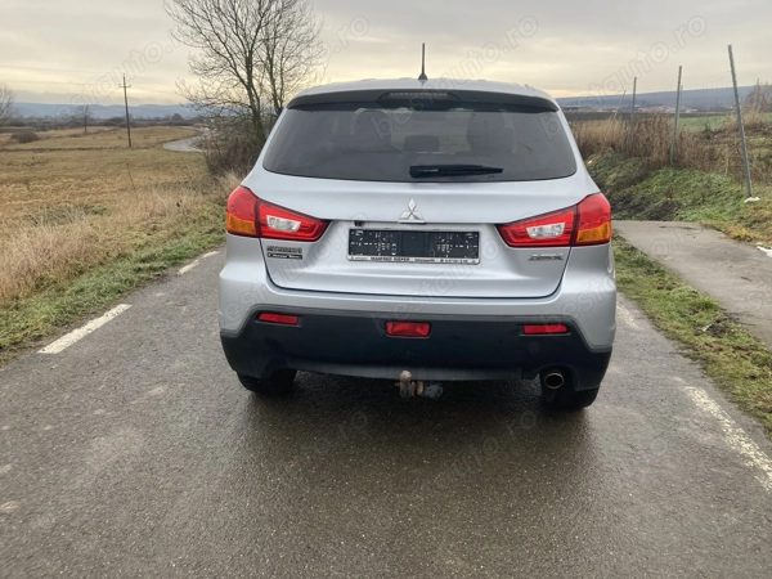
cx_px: 386
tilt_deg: -12.6
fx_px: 624
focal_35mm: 28
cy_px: 290
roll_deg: +0.5
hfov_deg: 63.4
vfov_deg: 49.7
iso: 20
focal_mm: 3.99
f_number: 1.8
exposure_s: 1/296
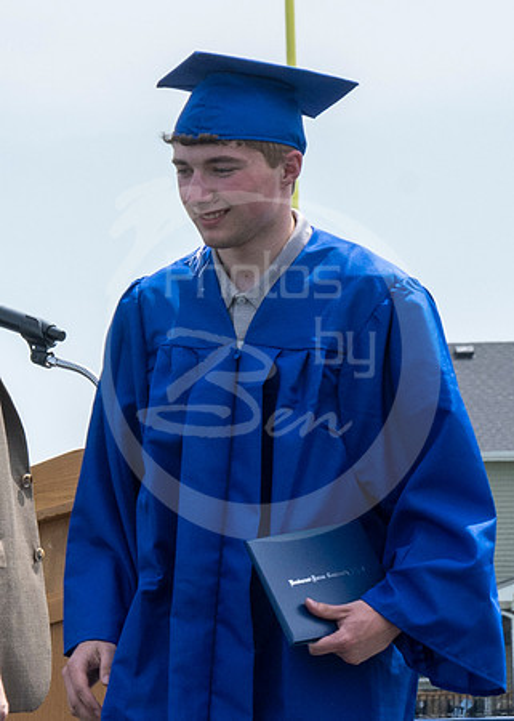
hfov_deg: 4.0
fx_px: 7345
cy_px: 385
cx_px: -287
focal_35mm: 359
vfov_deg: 5.6
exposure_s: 1/250
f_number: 13
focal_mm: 70
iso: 200
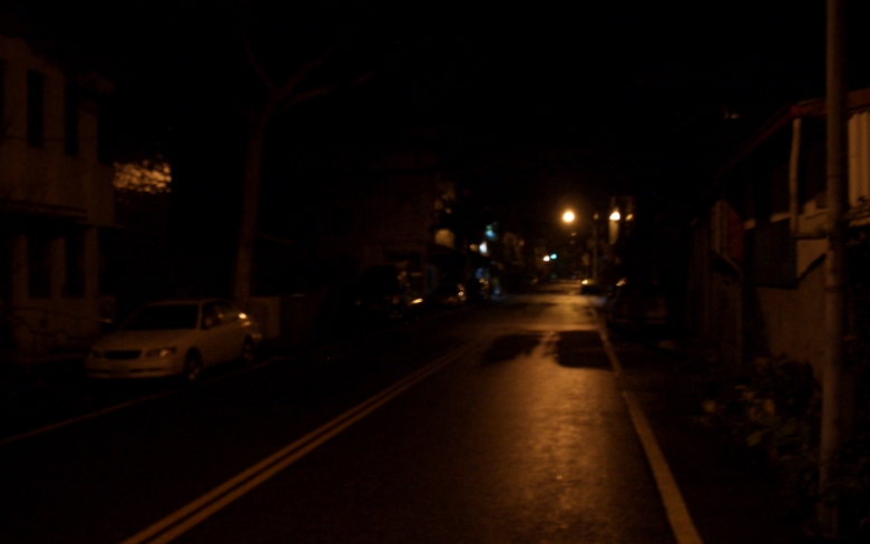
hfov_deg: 51.5
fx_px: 901
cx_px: 429
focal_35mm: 38
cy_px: 333
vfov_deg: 33.4
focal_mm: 5.8
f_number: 2.6
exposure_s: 1/8
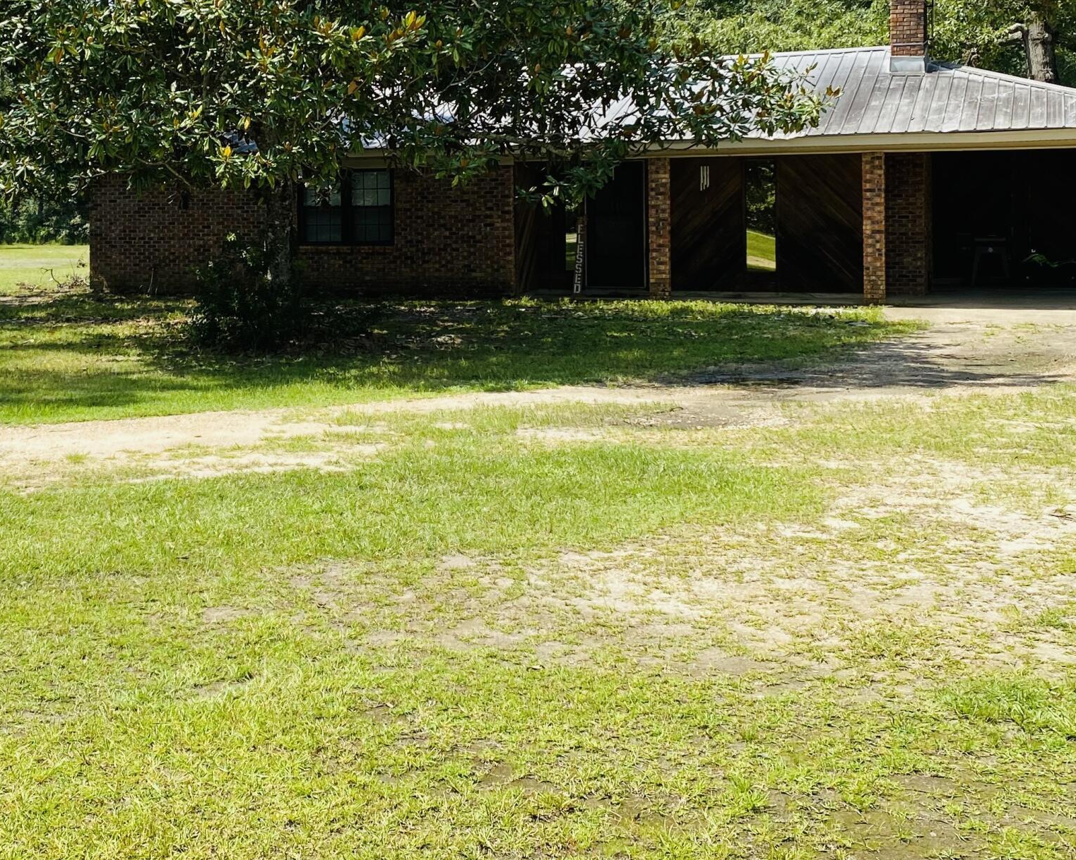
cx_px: 346
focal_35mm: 50
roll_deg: -0.1
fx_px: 1592
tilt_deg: +0.2
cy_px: 206
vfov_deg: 29.7
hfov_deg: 36.9
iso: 32
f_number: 1.8
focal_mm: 4.25
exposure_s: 1/1754
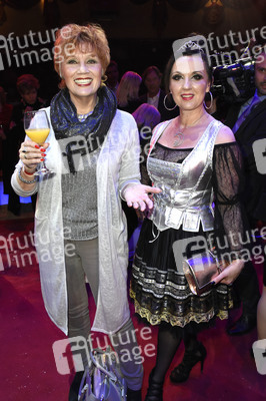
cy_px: 200
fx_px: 333
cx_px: 133
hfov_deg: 43.5
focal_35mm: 30
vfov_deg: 62.0
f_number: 6.3
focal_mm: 20
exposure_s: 1/160
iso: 1600
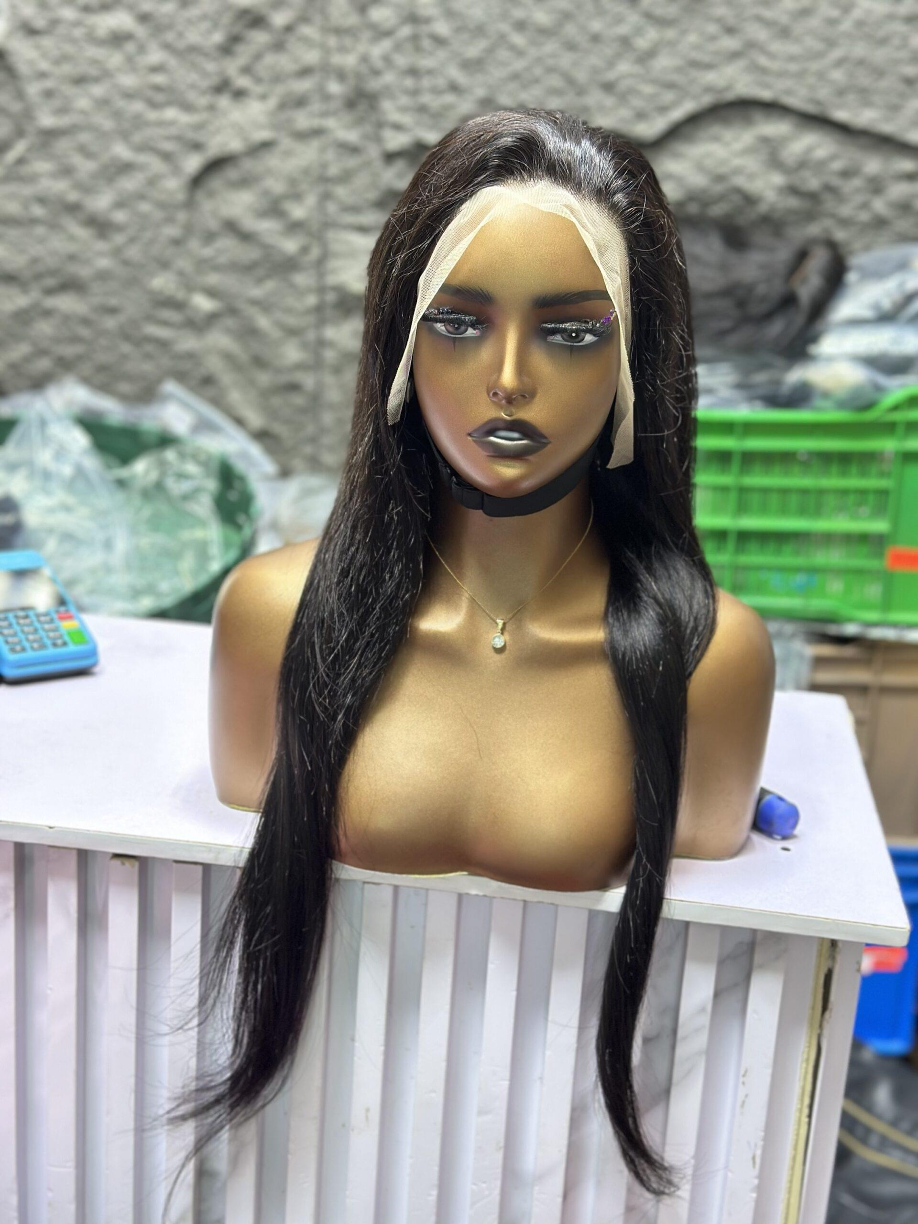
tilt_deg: -17.9
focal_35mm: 48
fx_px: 1697
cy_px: 612
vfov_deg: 39.7
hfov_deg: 30.3
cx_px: 459
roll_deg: -2.9
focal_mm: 6.86
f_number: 1.78
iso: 160
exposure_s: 1/50
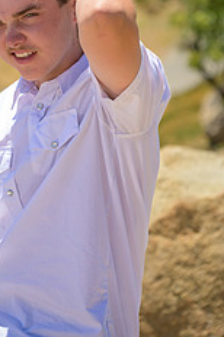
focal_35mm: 201
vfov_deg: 10.2
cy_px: 47
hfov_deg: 6.8
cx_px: 25
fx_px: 1876
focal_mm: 103
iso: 640
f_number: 4
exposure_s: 1/6400
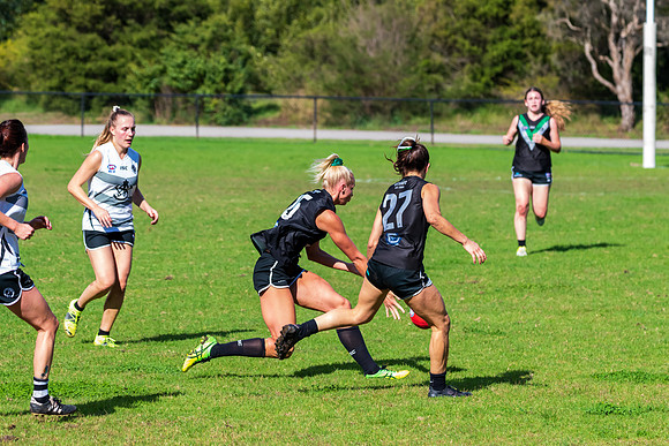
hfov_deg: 8.4
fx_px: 4580
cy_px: 213
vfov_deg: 5.6
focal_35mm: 246
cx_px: 409
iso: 800
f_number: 8
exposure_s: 1/1250
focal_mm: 200
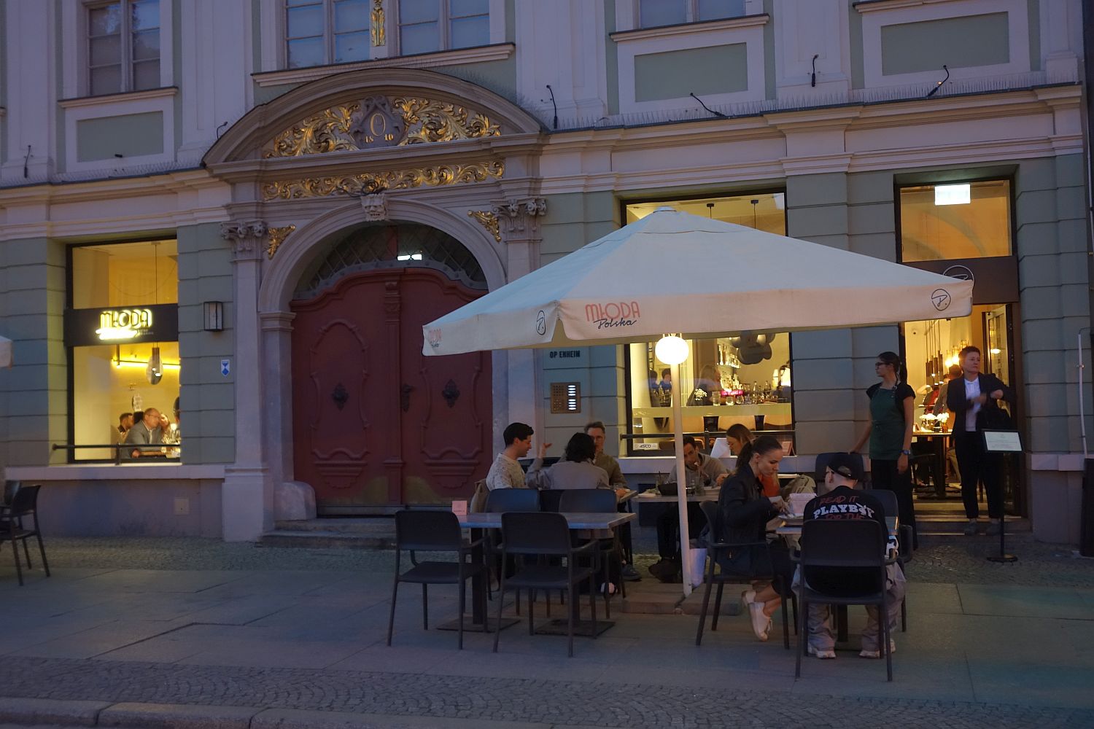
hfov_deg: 48.5
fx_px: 1215
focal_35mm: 40
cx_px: 547
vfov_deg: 33.4
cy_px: 364
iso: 800
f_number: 2.8
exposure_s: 1/13
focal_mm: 14.93
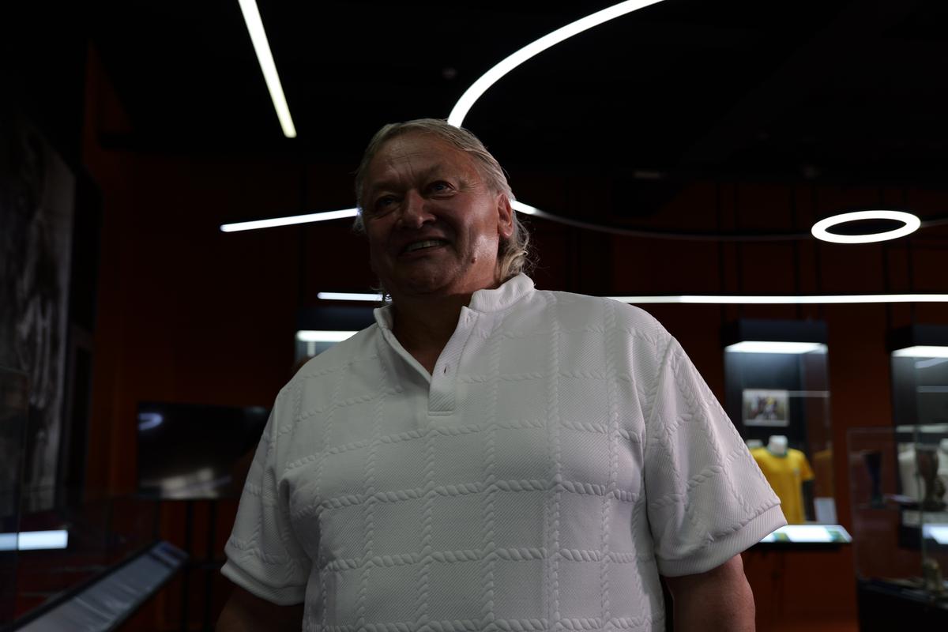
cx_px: 474
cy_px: 316
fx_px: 922
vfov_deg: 37.9
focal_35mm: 35
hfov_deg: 54.4
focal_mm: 35
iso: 800
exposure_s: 1/160
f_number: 4
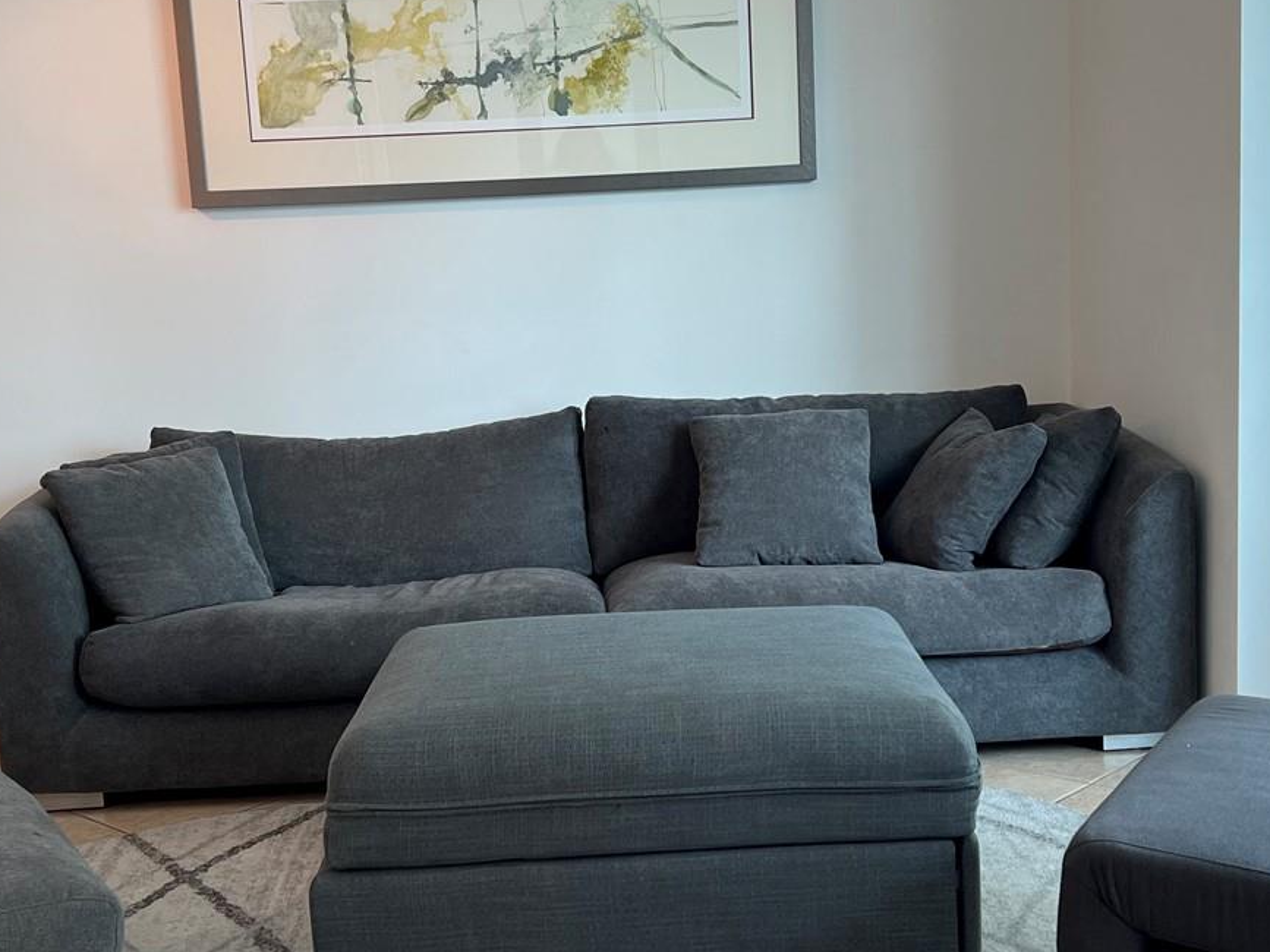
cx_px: 634
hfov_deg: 39.7
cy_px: 483
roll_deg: +2.8
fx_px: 1761
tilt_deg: -9.2
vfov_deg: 30.3
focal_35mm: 48
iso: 125
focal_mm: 5.7
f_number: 1.5
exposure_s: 1/120
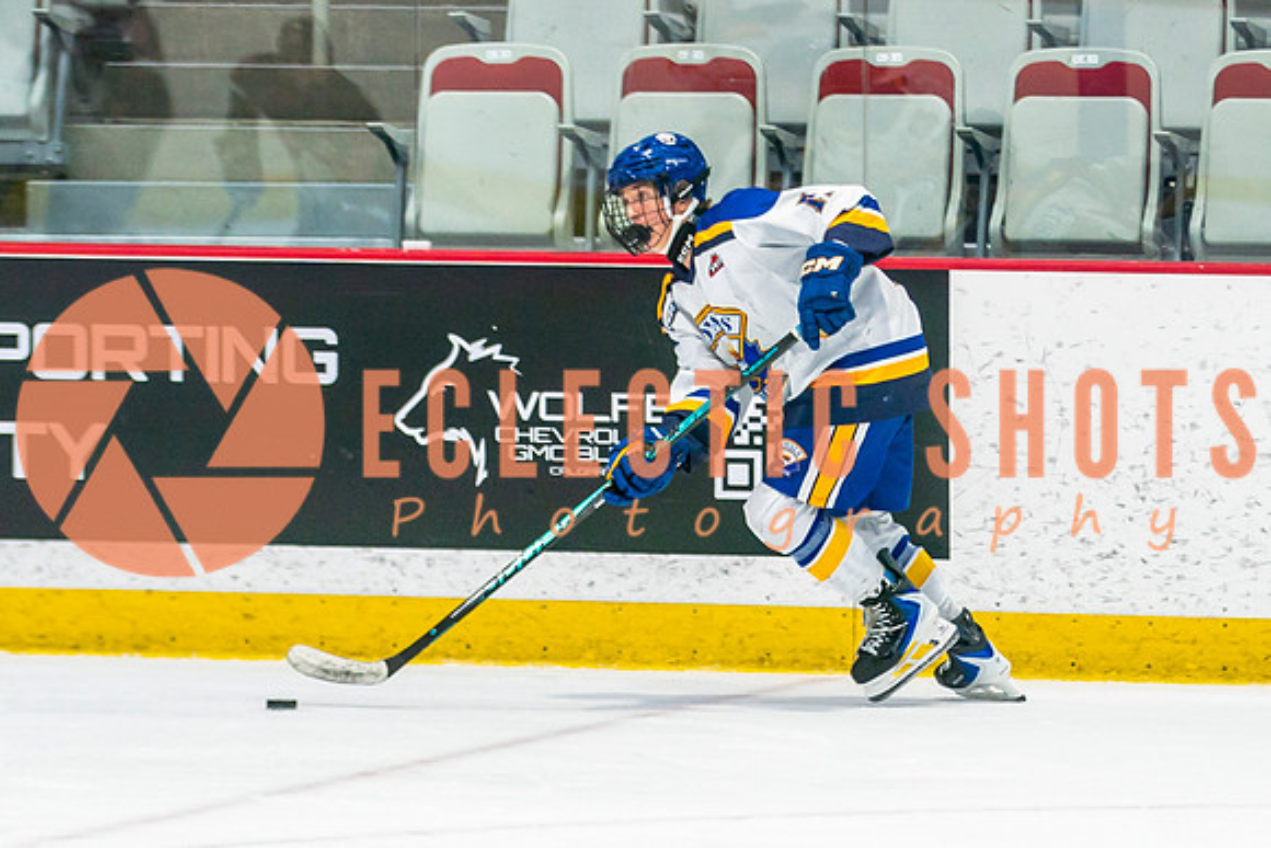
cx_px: 639
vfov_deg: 4.1
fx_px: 11936
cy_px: 656
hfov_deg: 6.1
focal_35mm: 338
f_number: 3.2
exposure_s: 1/640
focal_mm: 135
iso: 400
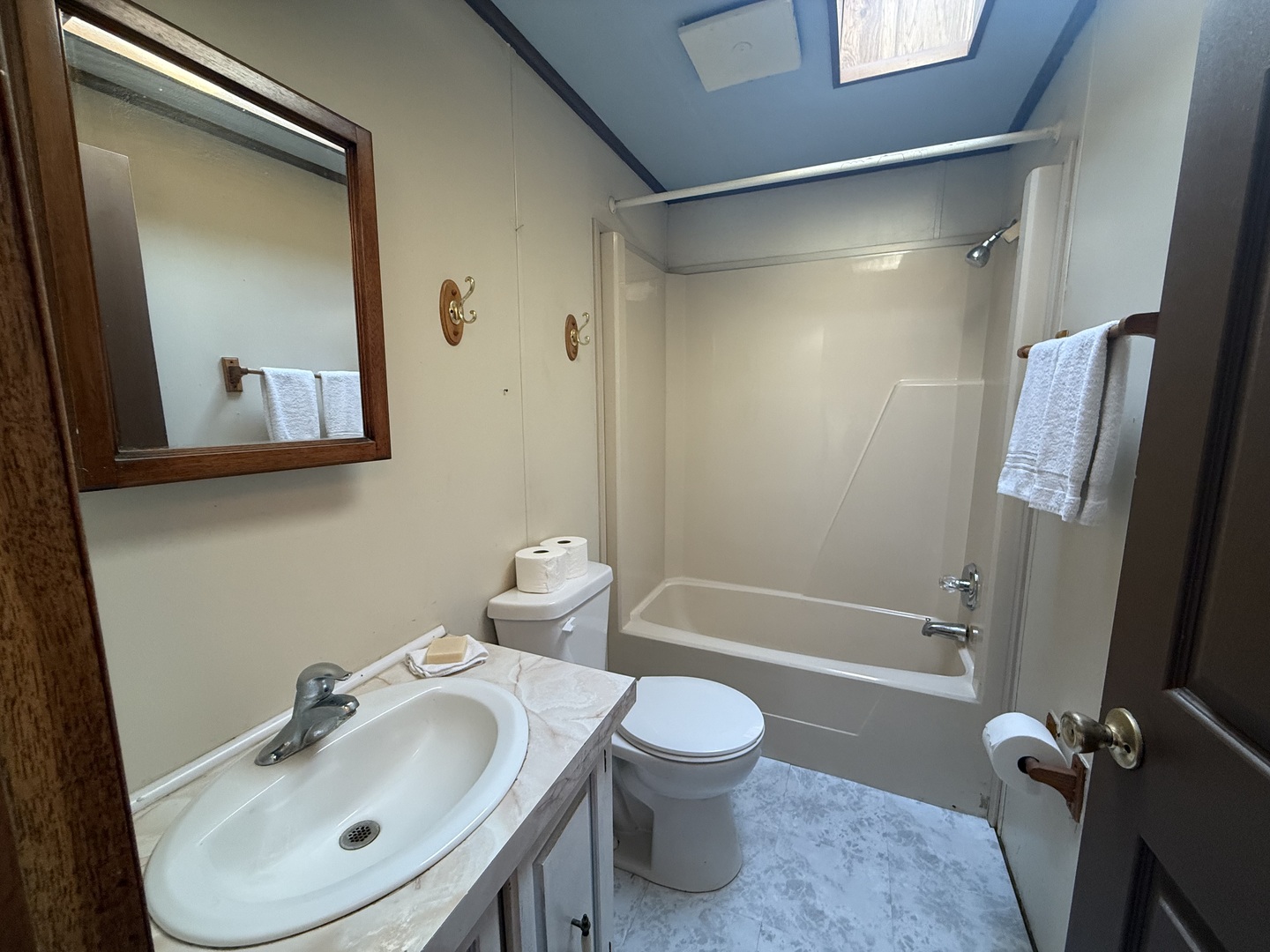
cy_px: 476
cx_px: 635
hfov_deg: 102.1
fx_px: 514
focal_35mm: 14
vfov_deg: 85.7
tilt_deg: -8.2
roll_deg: +0.6
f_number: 2.2
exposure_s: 1/60
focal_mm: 2.22
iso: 250
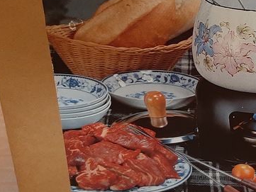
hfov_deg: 25.1
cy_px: 51
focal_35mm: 72
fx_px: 533
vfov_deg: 20.3
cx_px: 280
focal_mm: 3.93
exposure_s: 1/50
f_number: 1.7
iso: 200
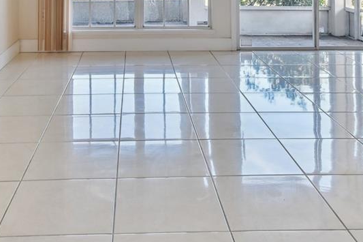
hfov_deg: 43.4
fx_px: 454
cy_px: -44
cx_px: 143
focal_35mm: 45
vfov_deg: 26.7
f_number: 7.1
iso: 100
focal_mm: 10
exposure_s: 1/13
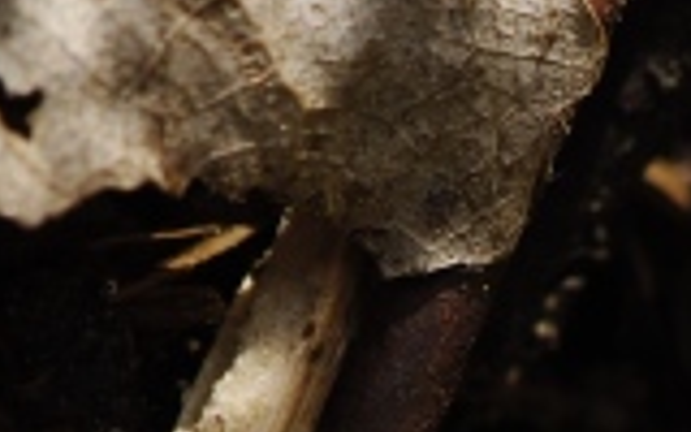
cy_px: 782
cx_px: 993
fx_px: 12232
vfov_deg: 2.0
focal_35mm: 650
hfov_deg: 3.2
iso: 100
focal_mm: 85
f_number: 8
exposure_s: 1/250
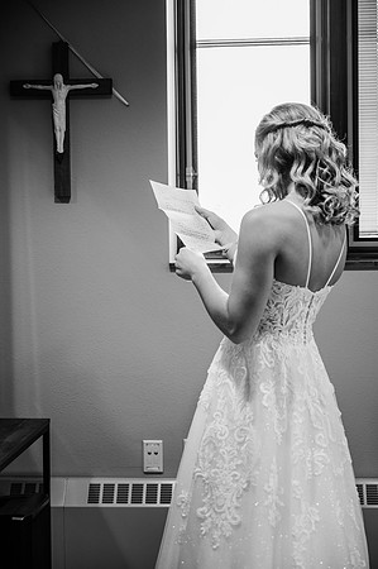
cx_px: 189
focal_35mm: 62
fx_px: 979
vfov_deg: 32.4
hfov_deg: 21.9
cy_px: 284
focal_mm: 62
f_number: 2.8
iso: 500
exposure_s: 1/125
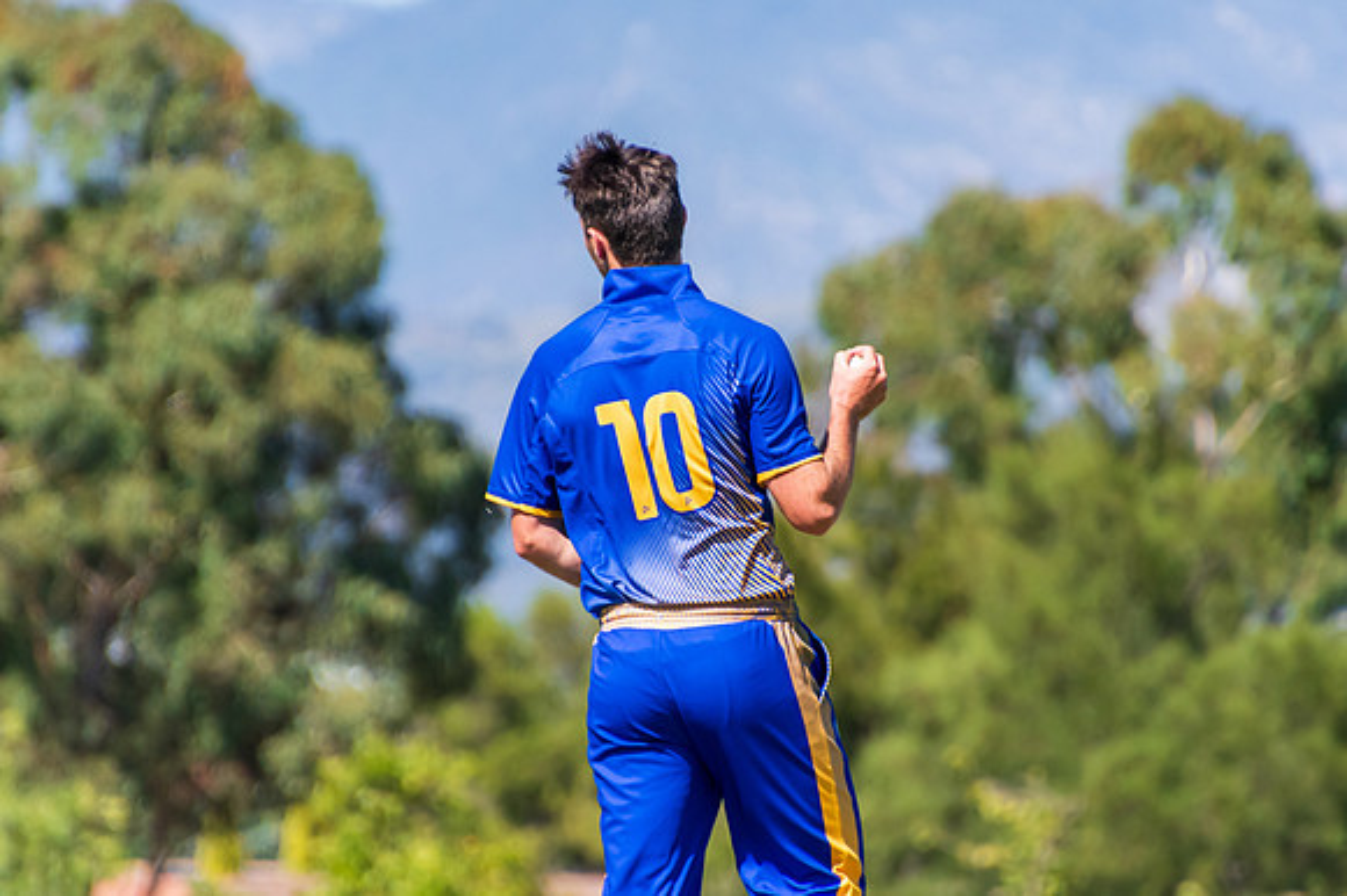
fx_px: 28980
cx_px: 737
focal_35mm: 775
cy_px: 460
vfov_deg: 1.8
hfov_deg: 2.7
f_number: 7.1
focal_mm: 400
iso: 400
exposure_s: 1/1600
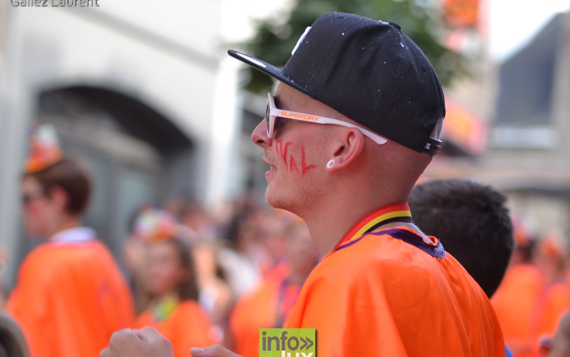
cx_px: 287
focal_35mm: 105
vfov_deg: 12.5
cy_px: 182
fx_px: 1631
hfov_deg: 19.8
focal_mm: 68
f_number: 3.2
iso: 100
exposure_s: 1/200
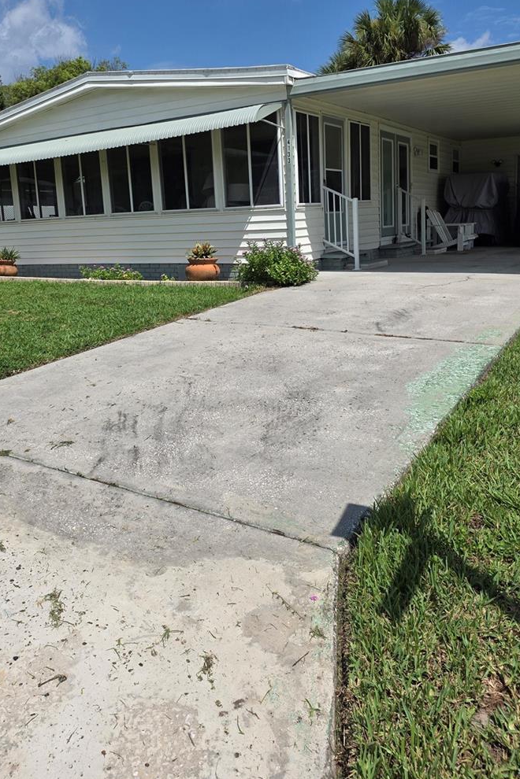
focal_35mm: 29
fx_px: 628
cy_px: 315
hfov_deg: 44.9
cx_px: 237
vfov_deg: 63.1
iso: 50
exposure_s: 1/7944
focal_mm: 6.25
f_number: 1.7
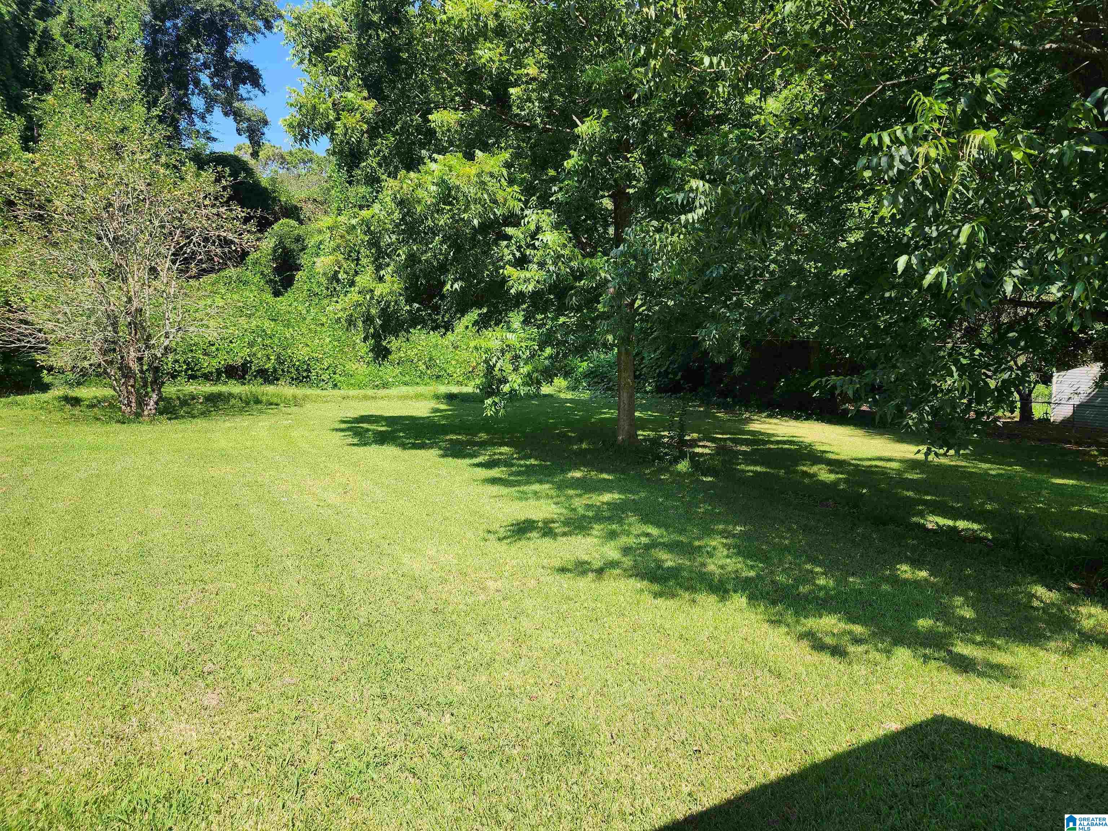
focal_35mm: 23
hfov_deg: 73.9
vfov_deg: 58.9
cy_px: 416
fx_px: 736
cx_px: 554
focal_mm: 6.4
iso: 12
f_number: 1.8
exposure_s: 1/396
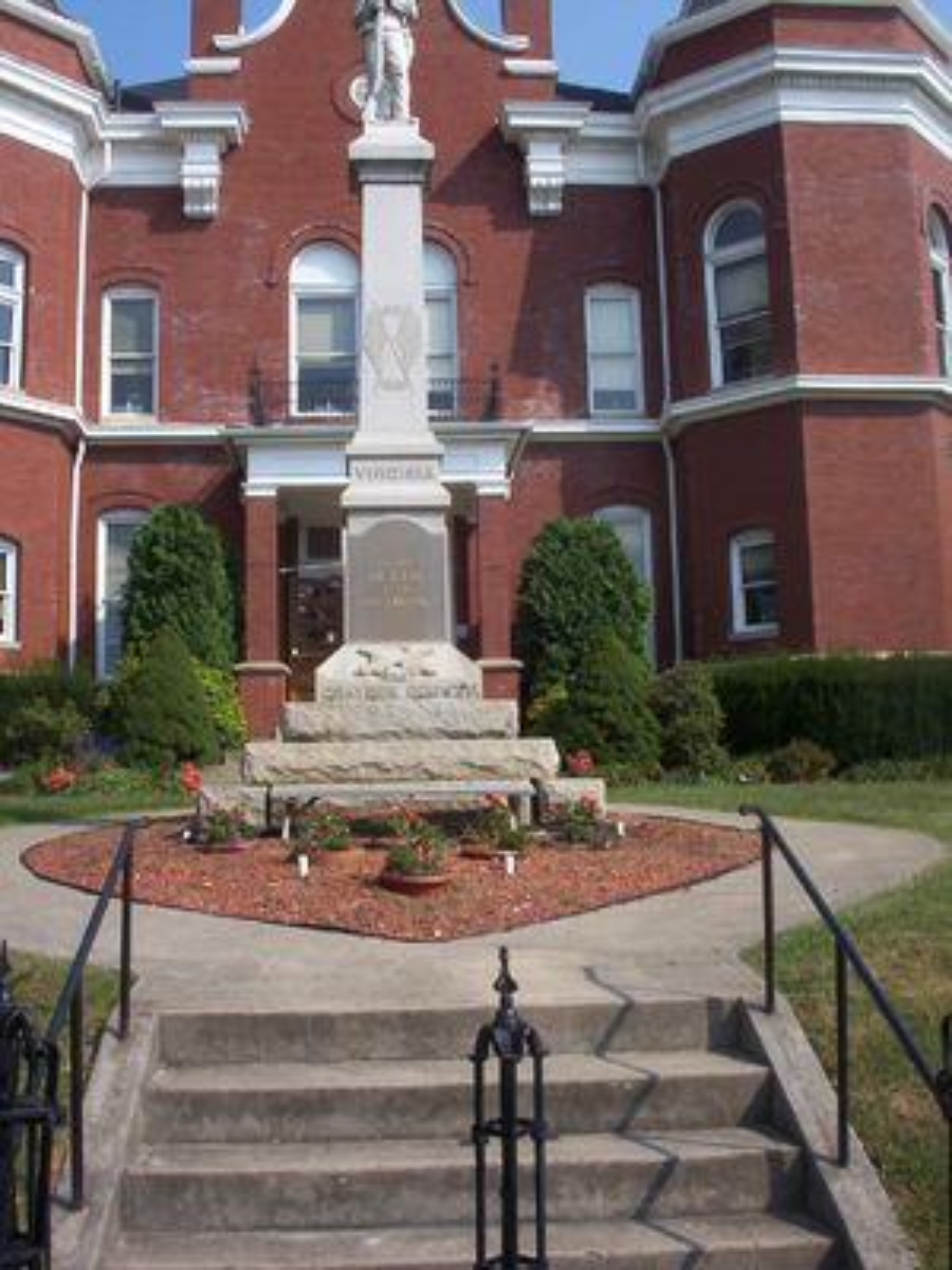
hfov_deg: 36.8
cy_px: 635
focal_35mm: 39
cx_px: 476
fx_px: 1430
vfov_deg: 47.9
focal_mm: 6
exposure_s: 1/260
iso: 100
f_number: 8
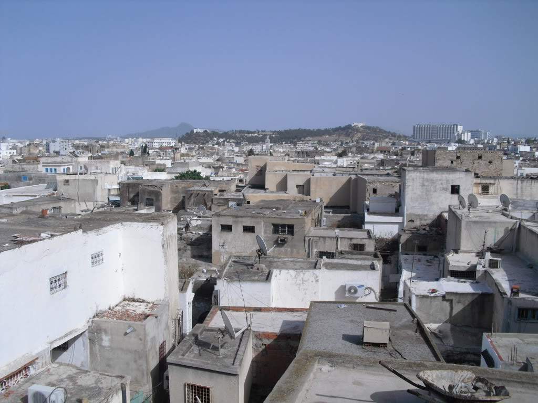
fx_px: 560
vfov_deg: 39.7
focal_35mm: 36
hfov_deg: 51.4
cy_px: 202
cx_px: 269
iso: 64
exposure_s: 1/250
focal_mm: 6.3
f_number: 7.8
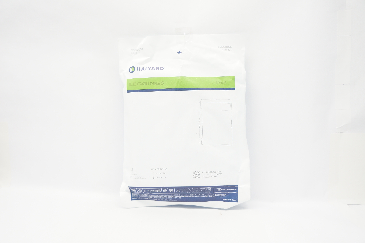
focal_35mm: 27
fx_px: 273
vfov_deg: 47.8
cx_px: 182
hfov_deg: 67.4
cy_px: 122
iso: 400
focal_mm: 18
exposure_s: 1/60
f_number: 4
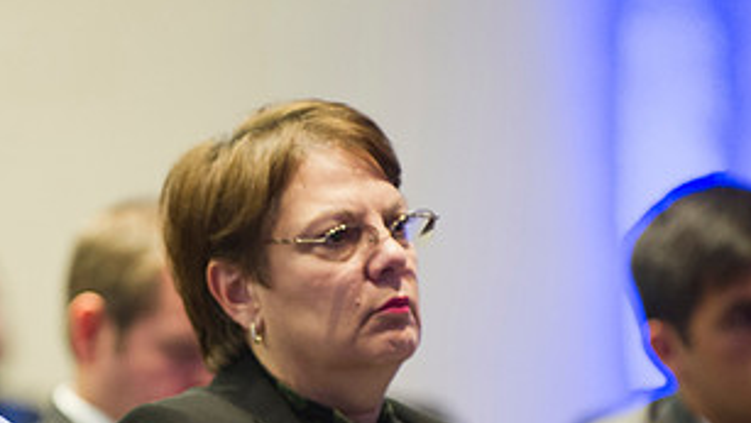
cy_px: 386
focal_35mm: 395
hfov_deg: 5.5
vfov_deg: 3.1
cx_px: 159
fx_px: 7869
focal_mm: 200
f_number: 2.8
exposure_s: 1/50
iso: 2500
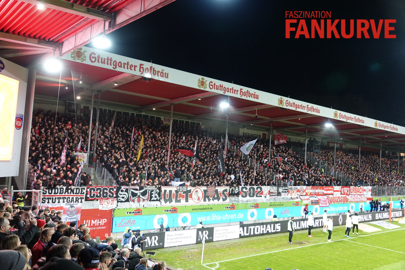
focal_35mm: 31
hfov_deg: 60.3
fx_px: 349
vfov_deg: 42.3
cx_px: 202
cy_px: 135
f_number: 2.8
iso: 500
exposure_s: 1/40
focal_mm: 11.51
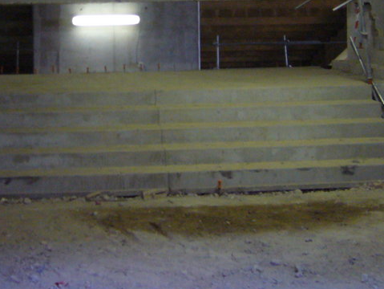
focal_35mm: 73
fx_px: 810
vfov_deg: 19.9
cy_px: 43
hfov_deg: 26.5
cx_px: 138
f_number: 2.8
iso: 200
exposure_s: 1/8
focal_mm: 5.8
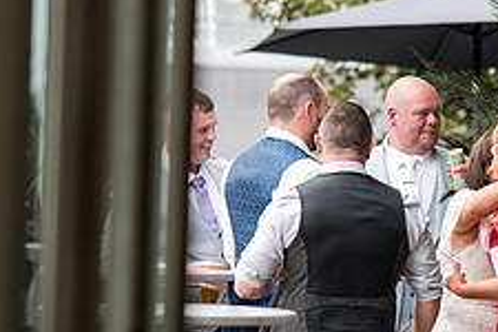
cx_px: 454
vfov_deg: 4.2
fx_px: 4523
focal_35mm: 327
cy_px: 234
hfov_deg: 6.3
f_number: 1.6
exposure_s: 1/500
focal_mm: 85
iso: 125
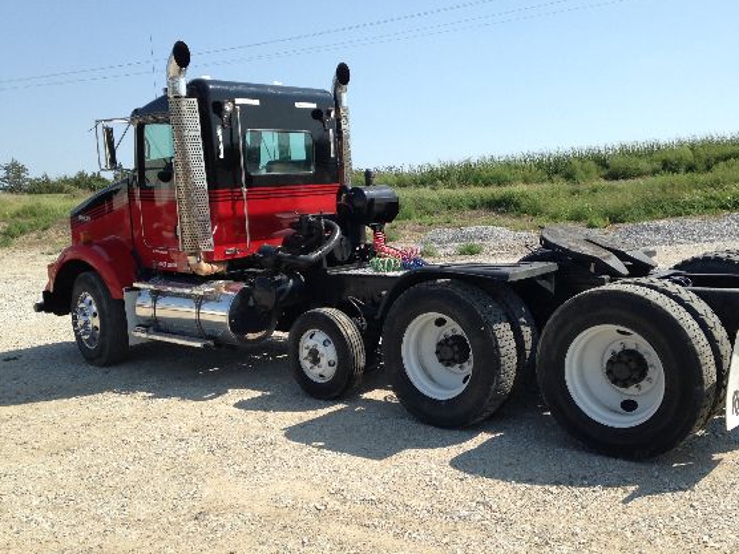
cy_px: 278
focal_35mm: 38
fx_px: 811
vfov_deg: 37.7
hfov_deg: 48.8
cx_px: 419
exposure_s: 1/1130
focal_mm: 4.12
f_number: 2.4
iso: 50
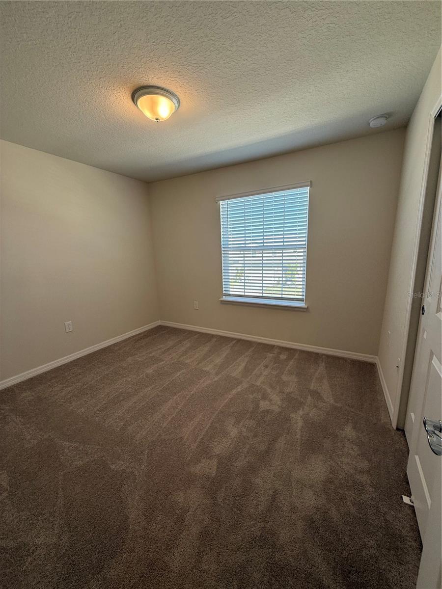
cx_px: 221
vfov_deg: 102.1
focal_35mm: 14
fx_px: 238
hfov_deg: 85.7
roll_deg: +1.1
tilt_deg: -8.4
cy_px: 294
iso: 64
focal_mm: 2.22
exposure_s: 1/105
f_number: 2.2
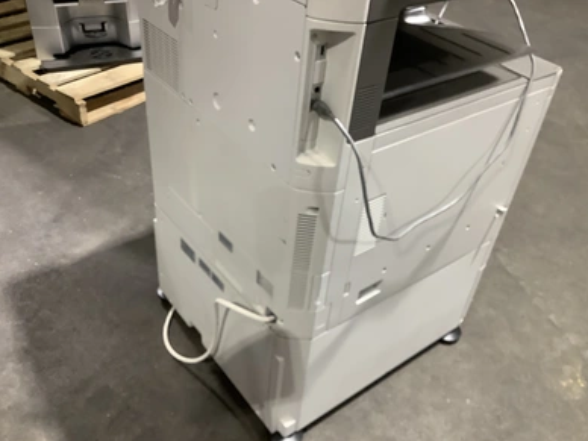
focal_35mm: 32
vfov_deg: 44.2
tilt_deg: -36.5
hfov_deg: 56.8
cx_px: 289
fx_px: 544
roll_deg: -5.1
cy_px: 226
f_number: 2.4
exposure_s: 1/50
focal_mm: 3.3
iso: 250
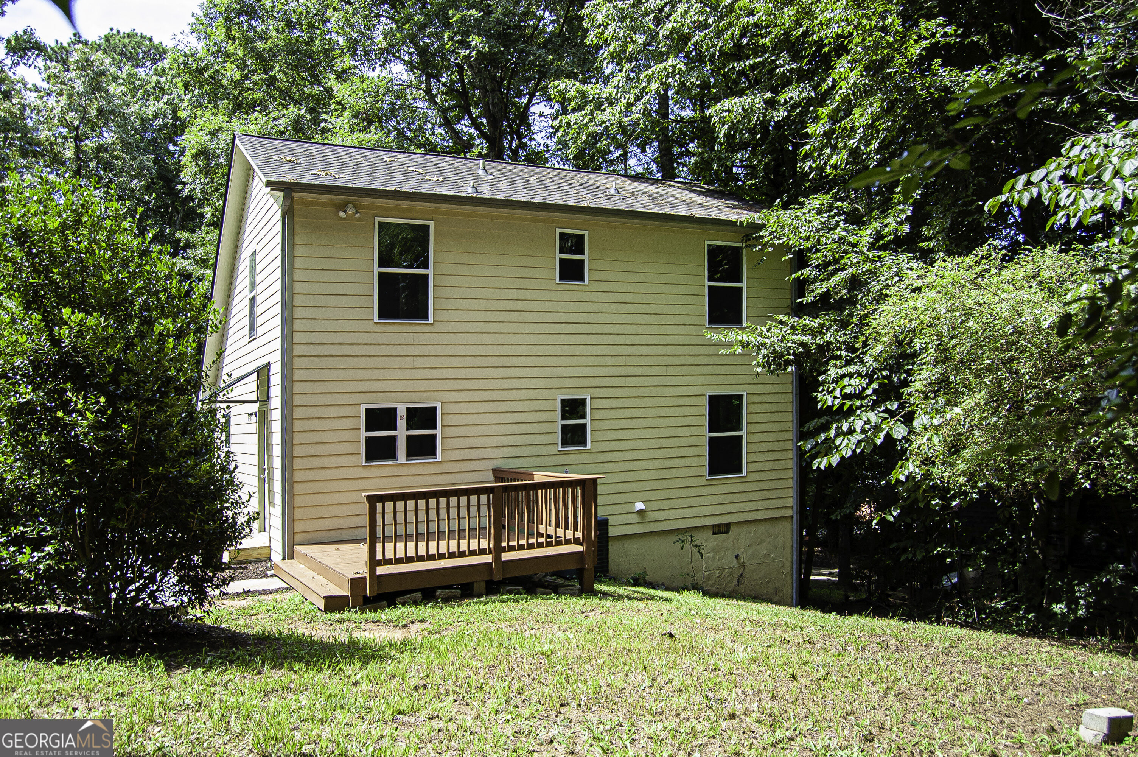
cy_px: 378
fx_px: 1895
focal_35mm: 60
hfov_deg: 33.4
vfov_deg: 22.6
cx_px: 569
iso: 200
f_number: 8
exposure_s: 1/180
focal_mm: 40
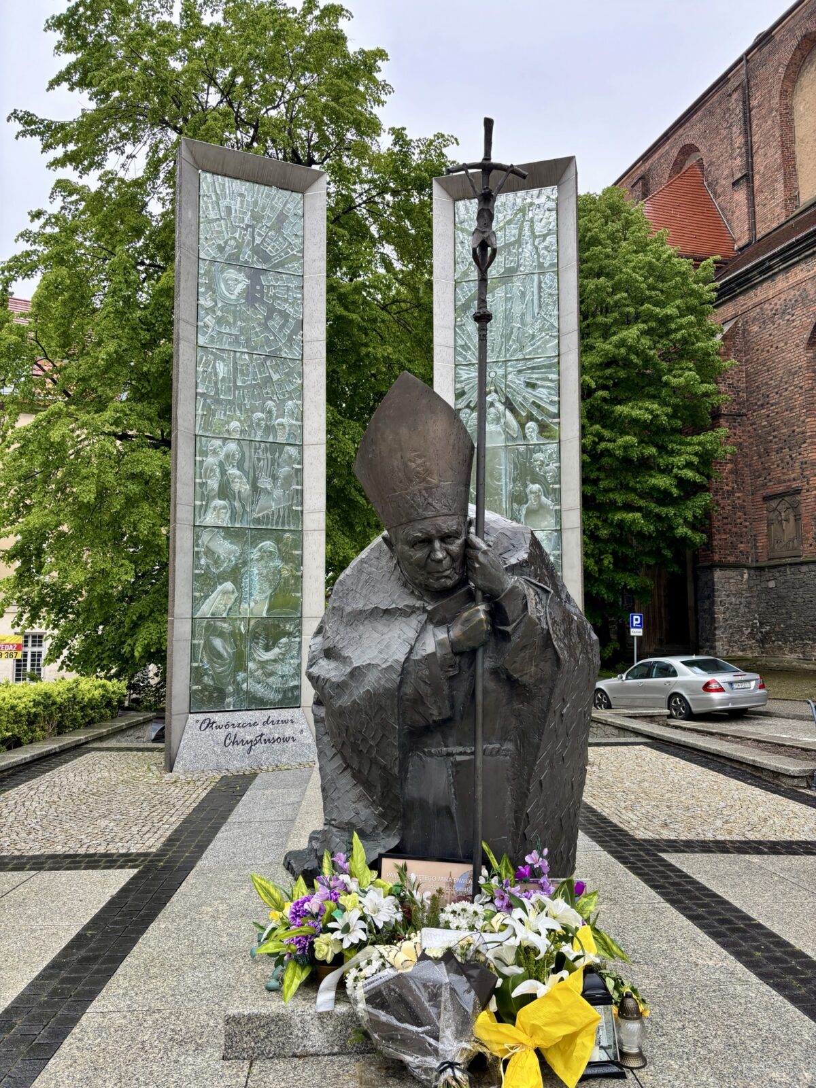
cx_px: 408
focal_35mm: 26
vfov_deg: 67.3
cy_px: 544
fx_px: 817
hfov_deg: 53.1
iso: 50
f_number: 1.6
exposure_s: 1/675
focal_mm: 5.96
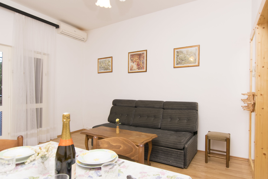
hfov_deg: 81.2
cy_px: 90
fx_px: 156
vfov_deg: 59.5
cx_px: 134
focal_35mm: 21
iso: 400
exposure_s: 1/160
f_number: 5.6
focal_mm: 14
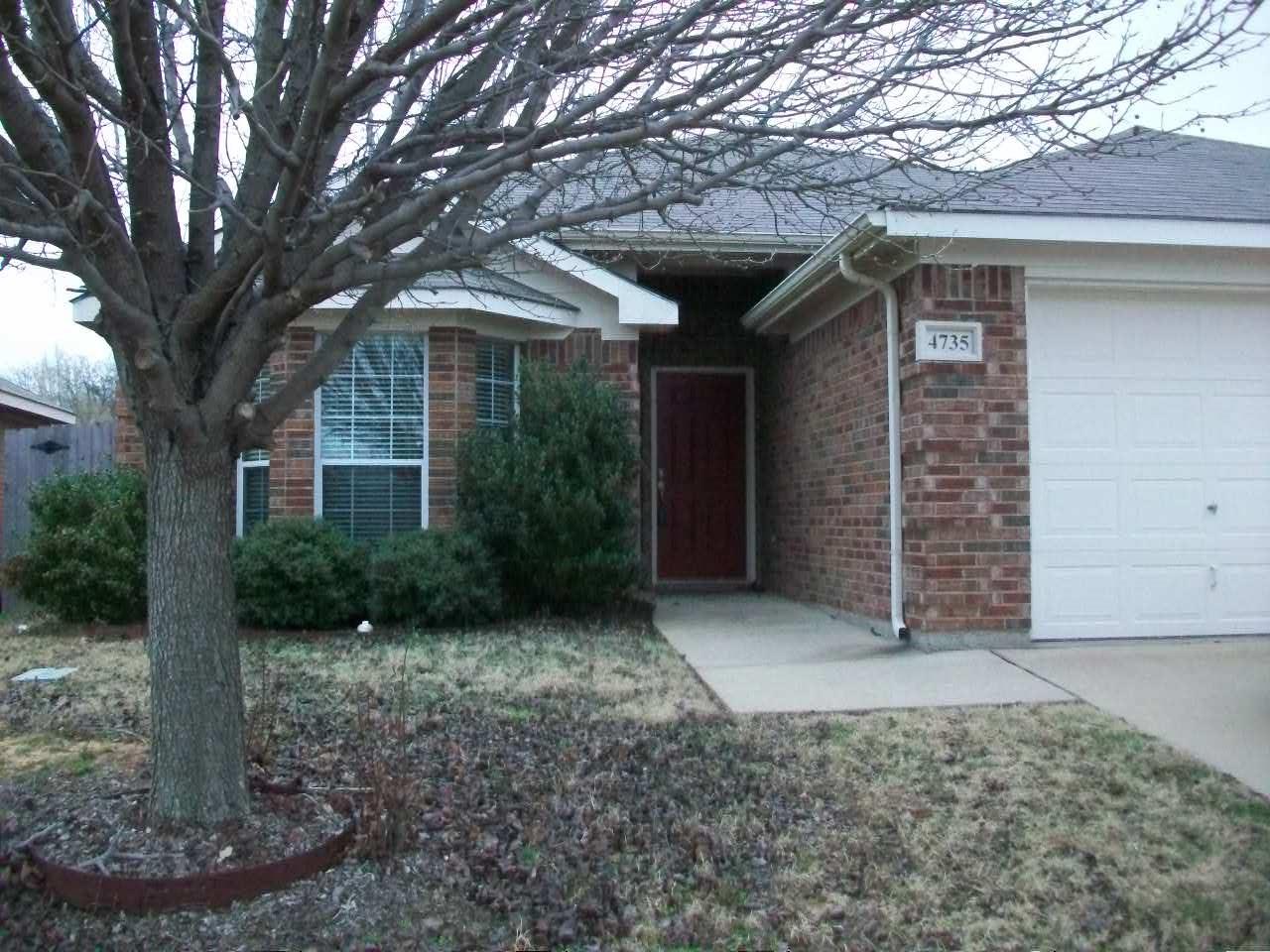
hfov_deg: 56.8
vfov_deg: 44.2
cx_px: 635
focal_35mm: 32
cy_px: 476
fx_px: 1174
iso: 376
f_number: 2.8
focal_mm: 5.7
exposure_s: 1/500
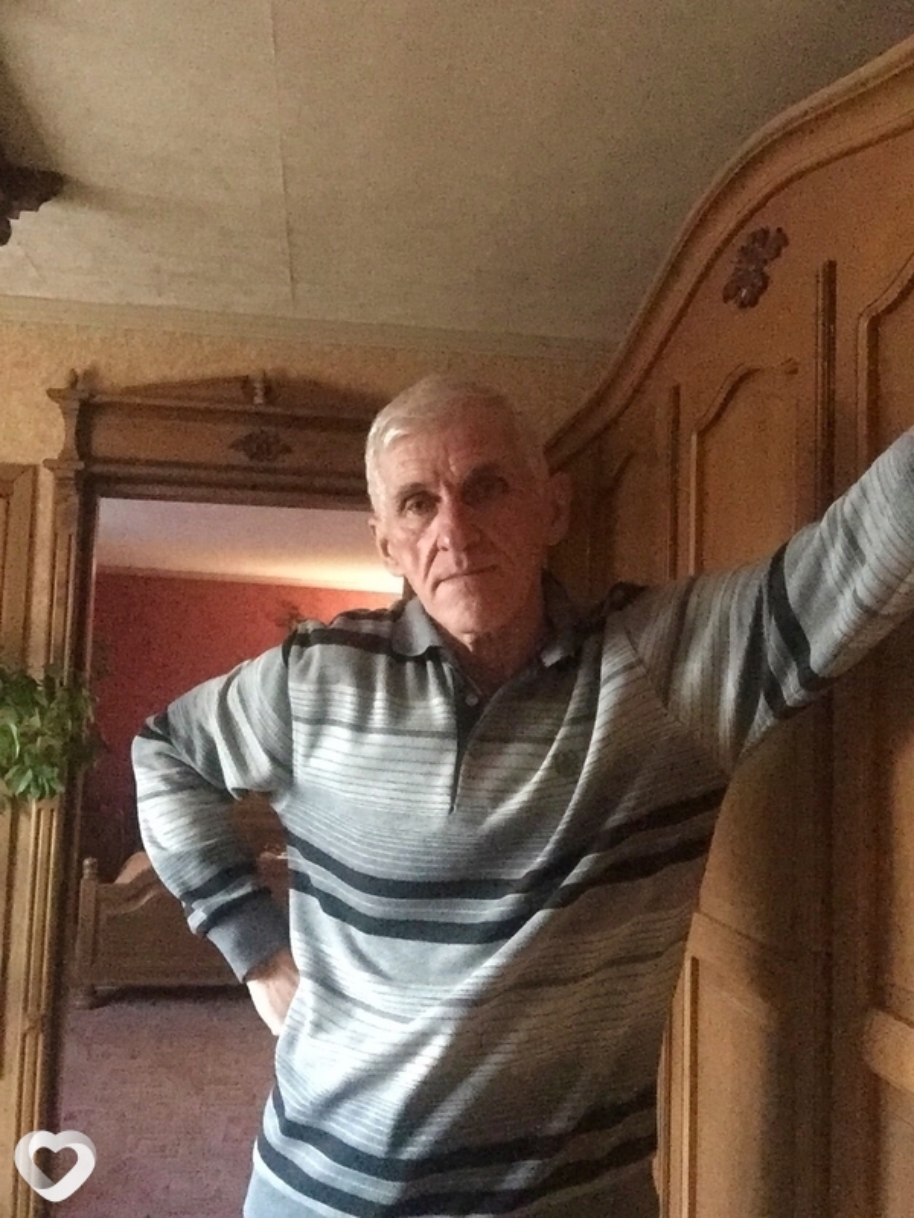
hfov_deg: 45.4
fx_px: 1091
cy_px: 609
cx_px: 457
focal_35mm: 31
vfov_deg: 58.4
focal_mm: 2.65
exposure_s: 1/17
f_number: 2.2
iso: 1600
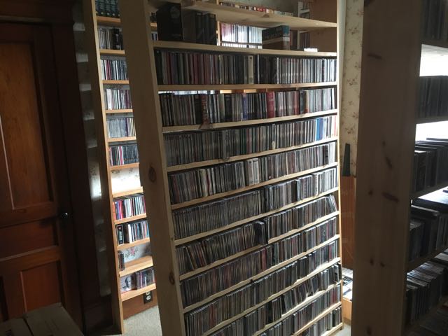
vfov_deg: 48.2
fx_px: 375
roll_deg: +2.0
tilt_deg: -10.7
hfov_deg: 61.7
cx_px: 224
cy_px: 168
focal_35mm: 29
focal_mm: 4.15
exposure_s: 1/30
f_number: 2.2
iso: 200
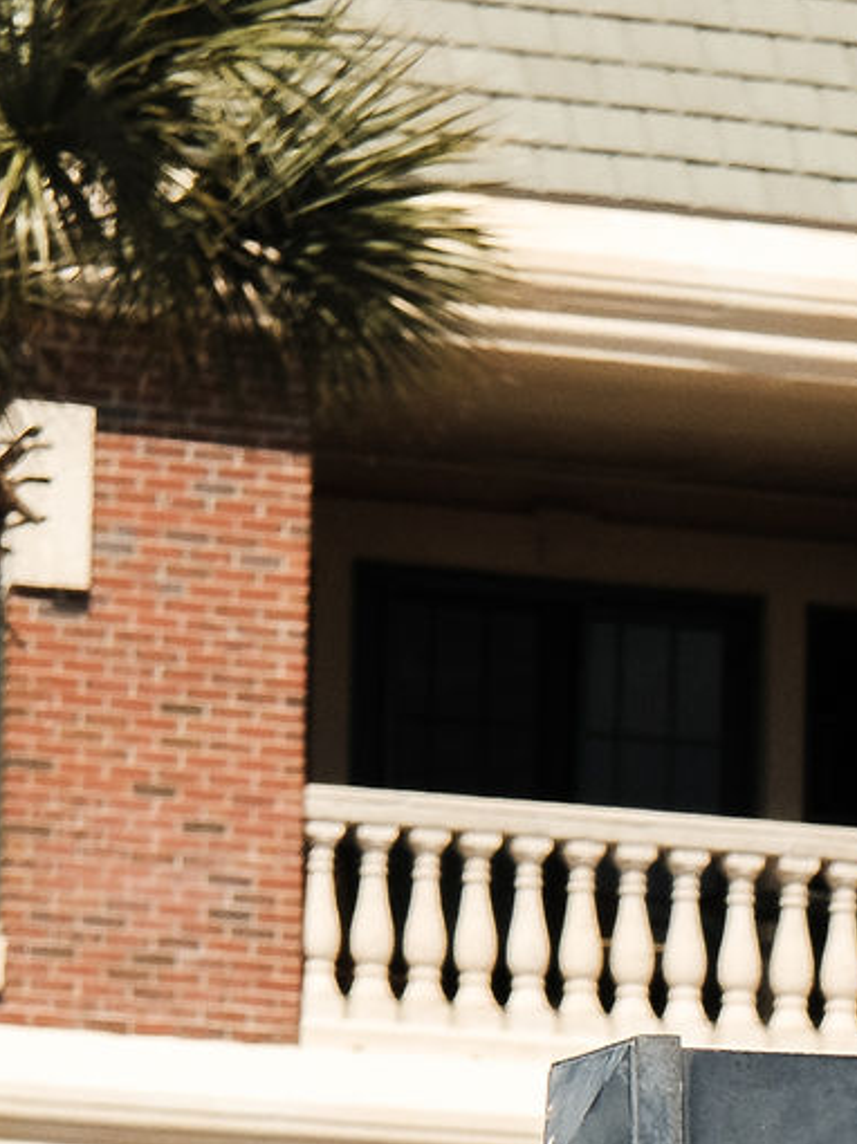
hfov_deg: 4.0
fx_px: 11893
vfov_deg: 5.4
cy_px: 2364
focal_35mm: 360
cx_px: 2434
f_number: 6.4
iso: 320
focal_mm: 35
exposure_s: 1/2000
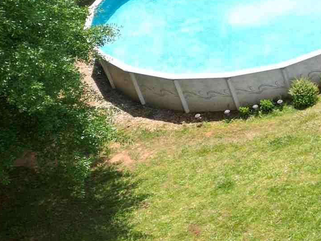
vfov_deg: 14.3
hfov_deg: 14.9
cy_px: 88
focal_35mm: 103
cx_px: 677
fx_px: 955
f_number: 1.7
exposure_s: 1/1500
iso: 100
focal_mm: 6.72
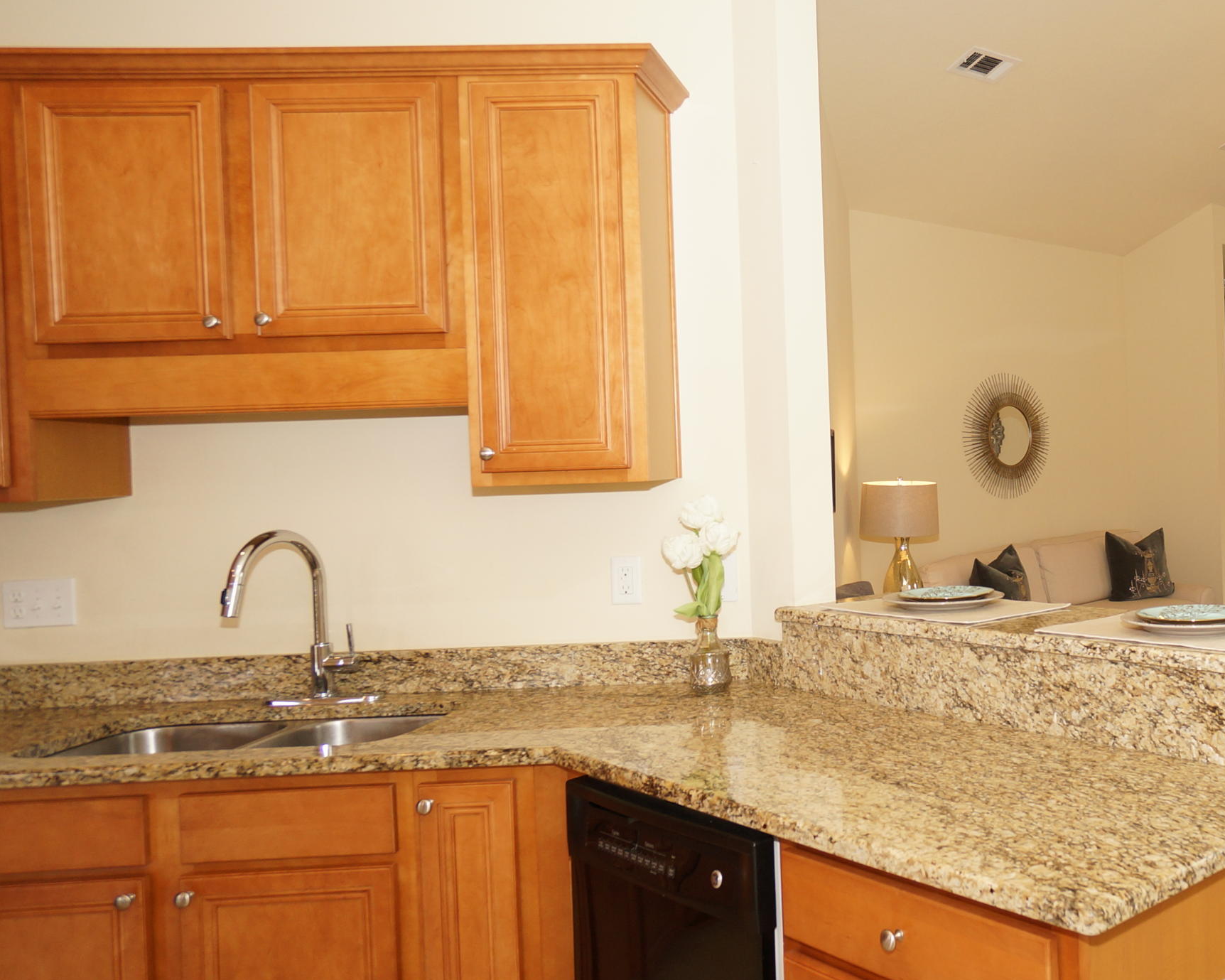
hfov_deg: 50.6
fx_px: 1153
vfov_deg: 46.0
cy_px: 486
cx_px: 1065
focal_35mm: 32
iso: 320
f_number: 4
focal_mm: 13
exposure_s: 1/60
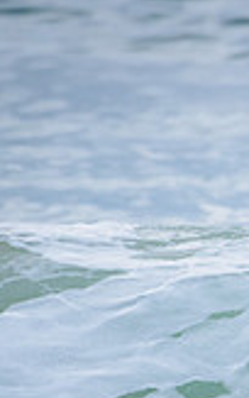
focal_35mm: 2223
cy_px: 322
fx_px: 24115
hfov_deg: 0.6
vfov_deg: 0.9
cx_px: 712
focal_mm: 500
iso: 800
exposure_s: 1/2000
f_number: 6.3
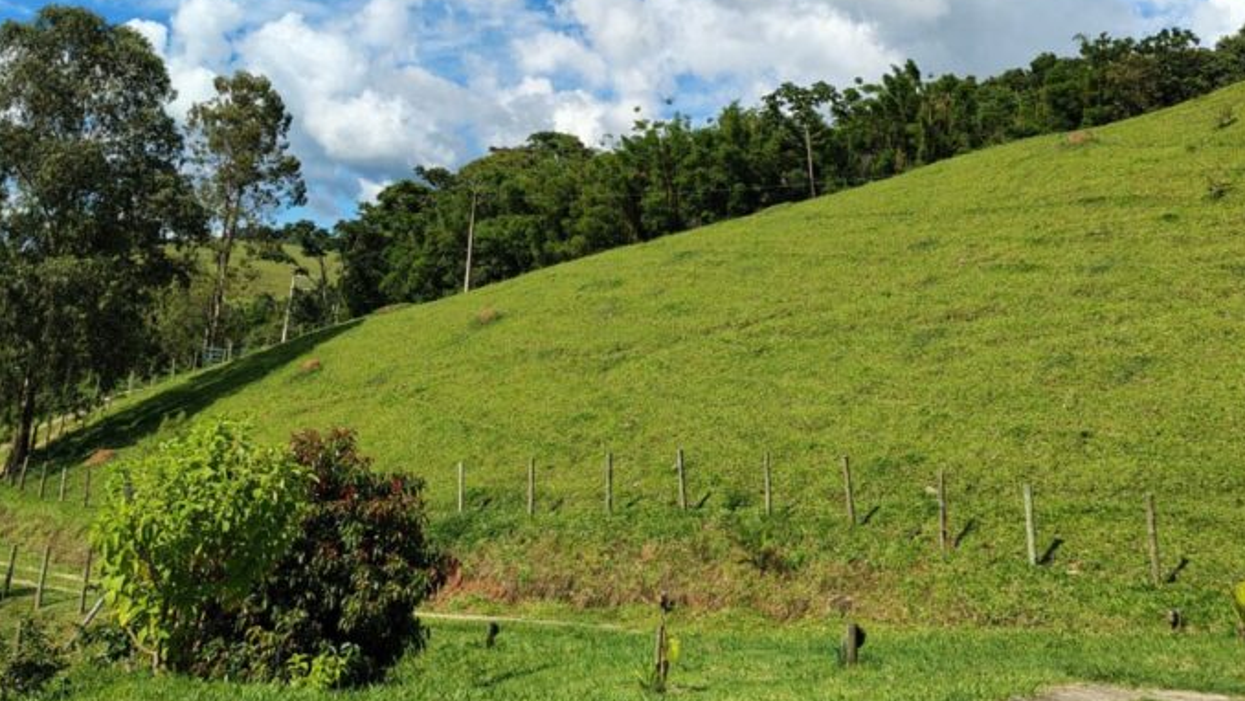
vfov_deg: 31.1
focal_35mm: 37
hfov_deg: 54.0
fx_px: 1222
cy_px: 119
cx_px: 628
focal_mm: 5.56
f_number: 1.8
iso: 100
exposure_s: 1/2261
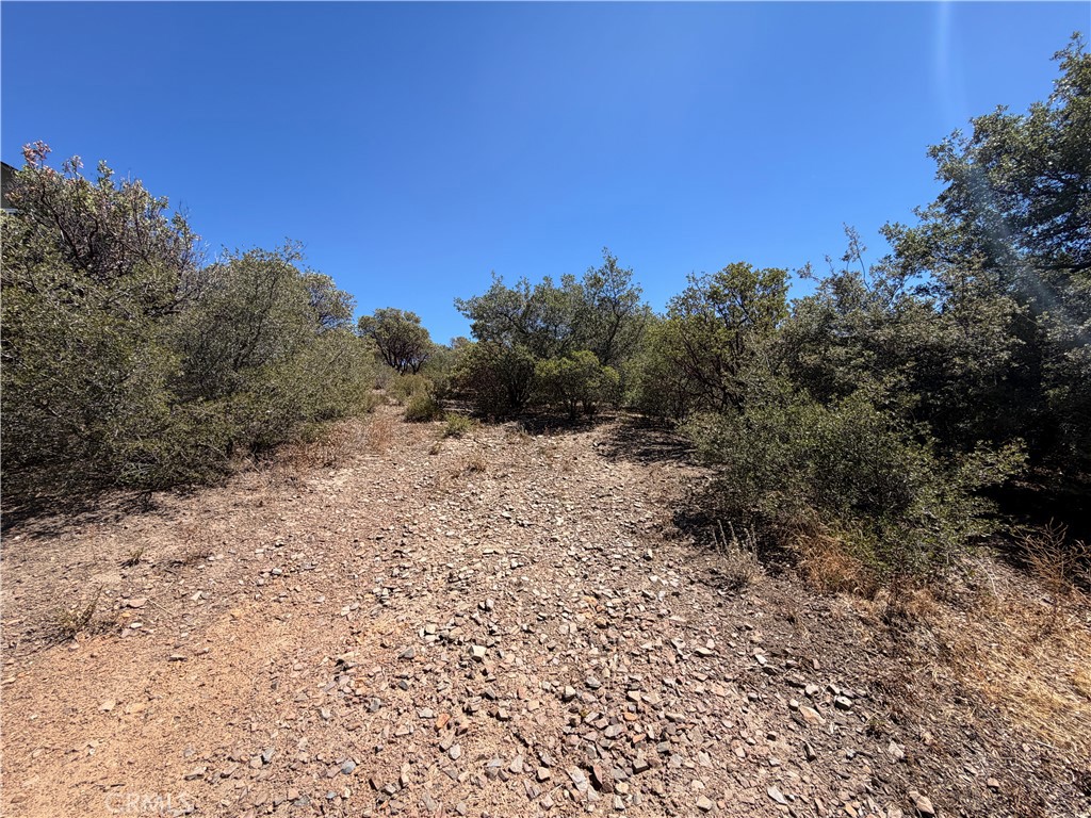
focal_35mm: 14
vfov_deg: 85.7
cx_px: 546
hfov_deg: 102.1
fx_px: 441
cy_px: 409
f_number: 2.2
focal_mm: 2.22
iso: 32
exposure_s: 1/770
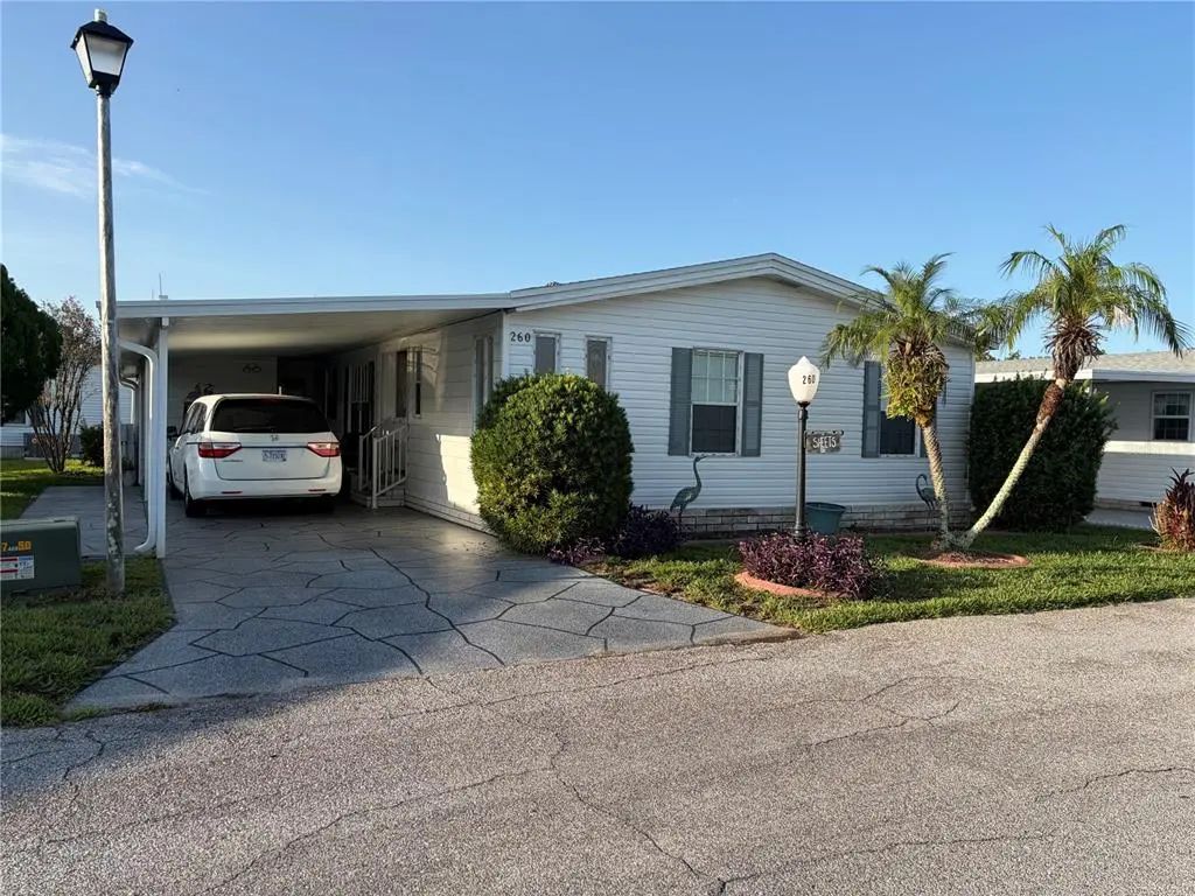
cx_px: 598
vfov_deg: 53.1
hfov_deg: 67.3
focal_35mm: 26
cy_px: 448
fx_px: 898
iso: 50
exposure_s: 1/1706
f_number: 1.6
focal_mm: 5.96
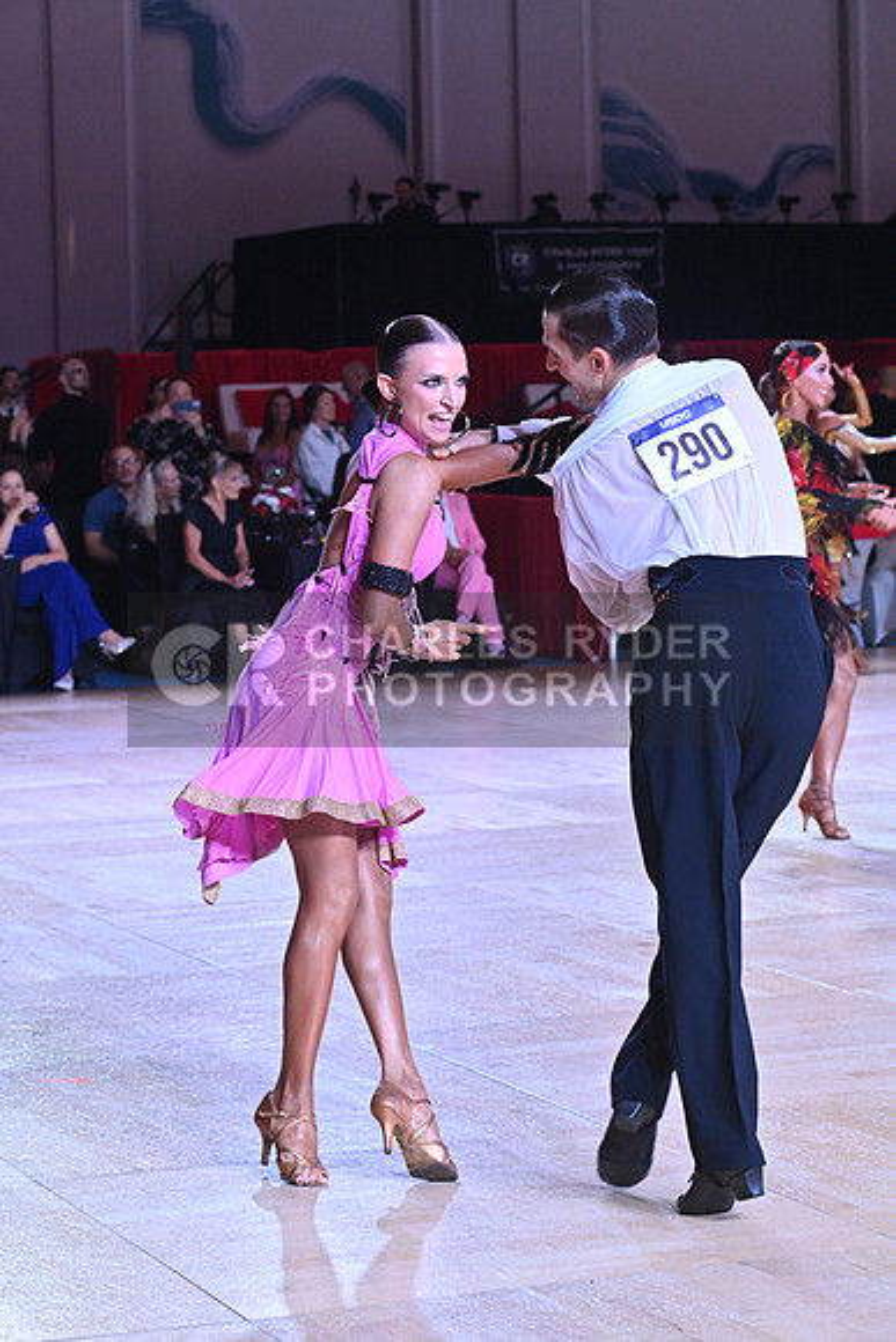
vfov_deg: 21.5
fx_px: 3544
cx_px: 448
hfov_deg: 14.4
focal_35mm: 95
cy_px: 671
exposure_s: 1/400
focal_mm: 95
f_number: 8
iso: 4000
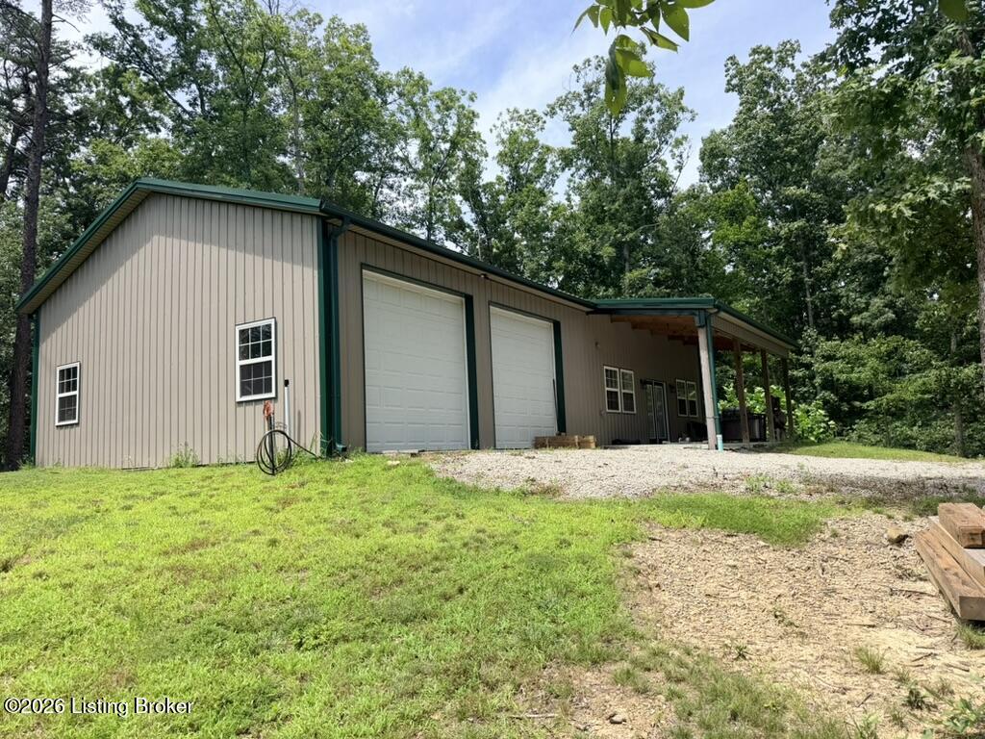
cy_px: 370
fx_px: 683
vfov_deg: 56.8
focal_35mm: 24
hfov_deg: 71.6
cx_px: 492
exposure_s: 1/2525
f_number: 1.78
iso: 80
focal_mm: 6.76
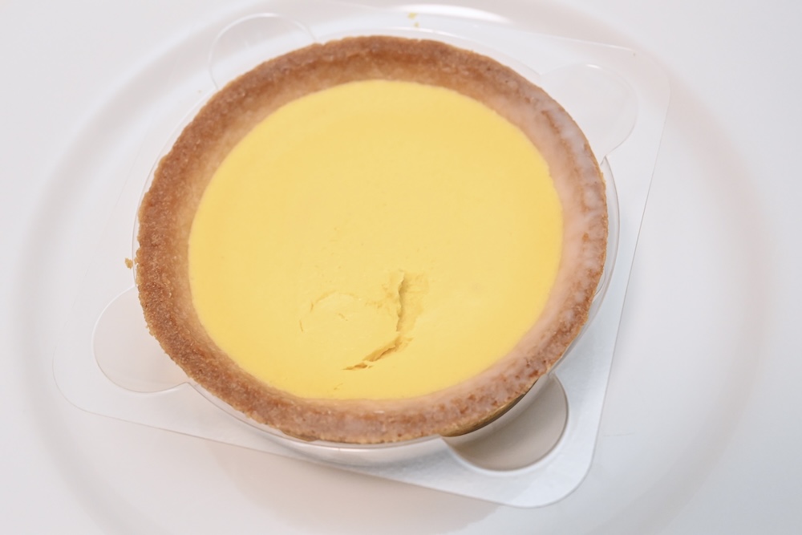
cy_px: 268
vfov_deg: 22.6
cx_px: 401
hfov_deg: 33.4
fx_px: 1337
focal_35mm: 60
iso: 6400
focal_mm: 60
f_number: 10
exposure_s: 1/160
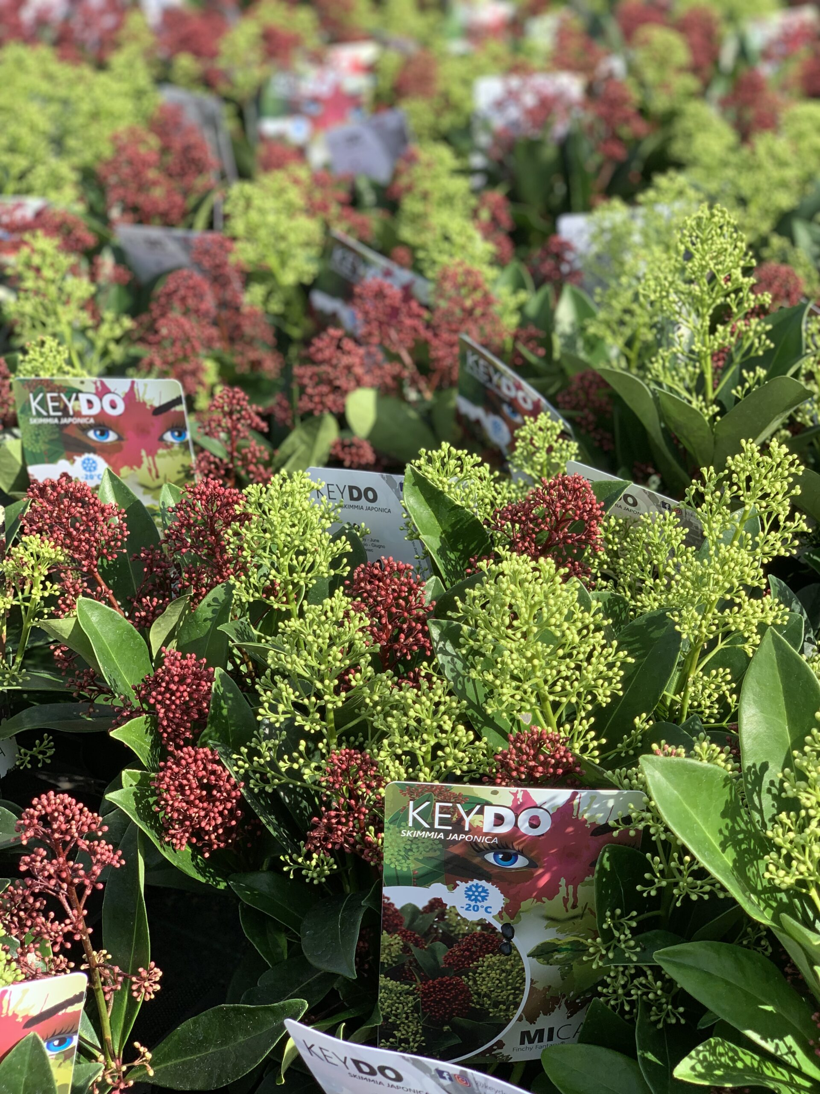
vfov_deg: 36.8
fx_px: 1642
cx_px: 410
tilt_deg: -30.3
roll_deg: -0.2
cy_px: 547
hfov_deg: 28.0
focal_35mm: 52
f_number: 2.4
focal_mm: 6
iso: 16
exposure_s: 1/470
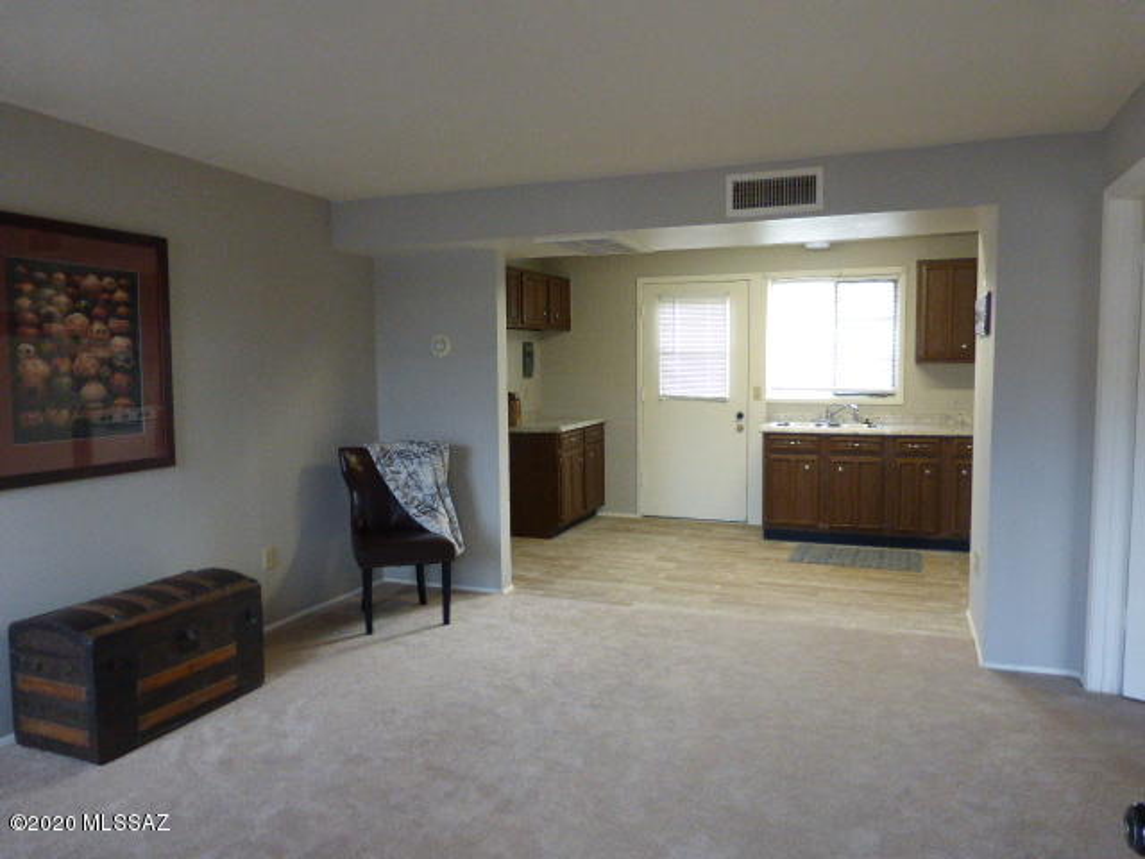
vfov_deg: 54.9
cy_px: 430
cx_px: 572
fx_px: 827
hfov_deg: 69.4
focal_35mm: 25
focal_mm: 4.3
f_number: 3.3
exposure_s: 1/60
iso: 400
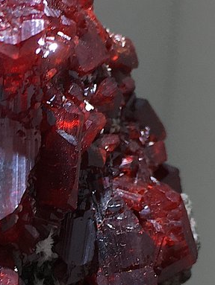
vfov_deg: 16.1
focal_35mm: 121
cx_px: 1
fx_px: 1000
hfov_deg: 12.1
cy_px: 237
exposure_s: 1/100
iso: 32
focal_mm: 4.15
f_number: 2.2
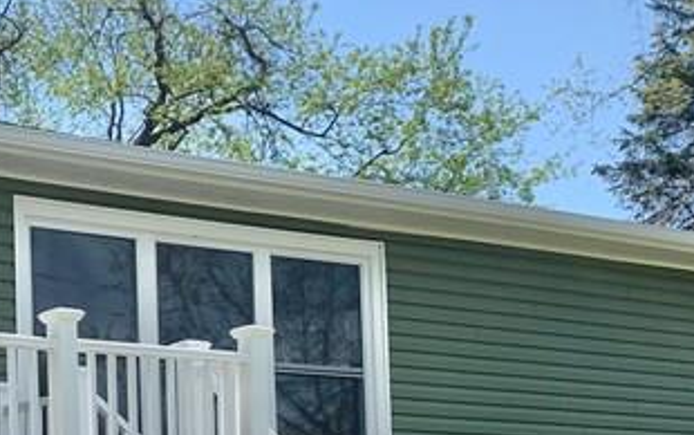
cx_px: -36
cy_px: 518
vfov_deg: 14.0
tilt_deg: +4.1
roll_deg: +0.0
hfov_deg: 21.8
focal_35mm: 91
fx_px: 1722
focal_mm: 4.25
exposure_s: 1/2114
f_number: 1.8
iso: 25
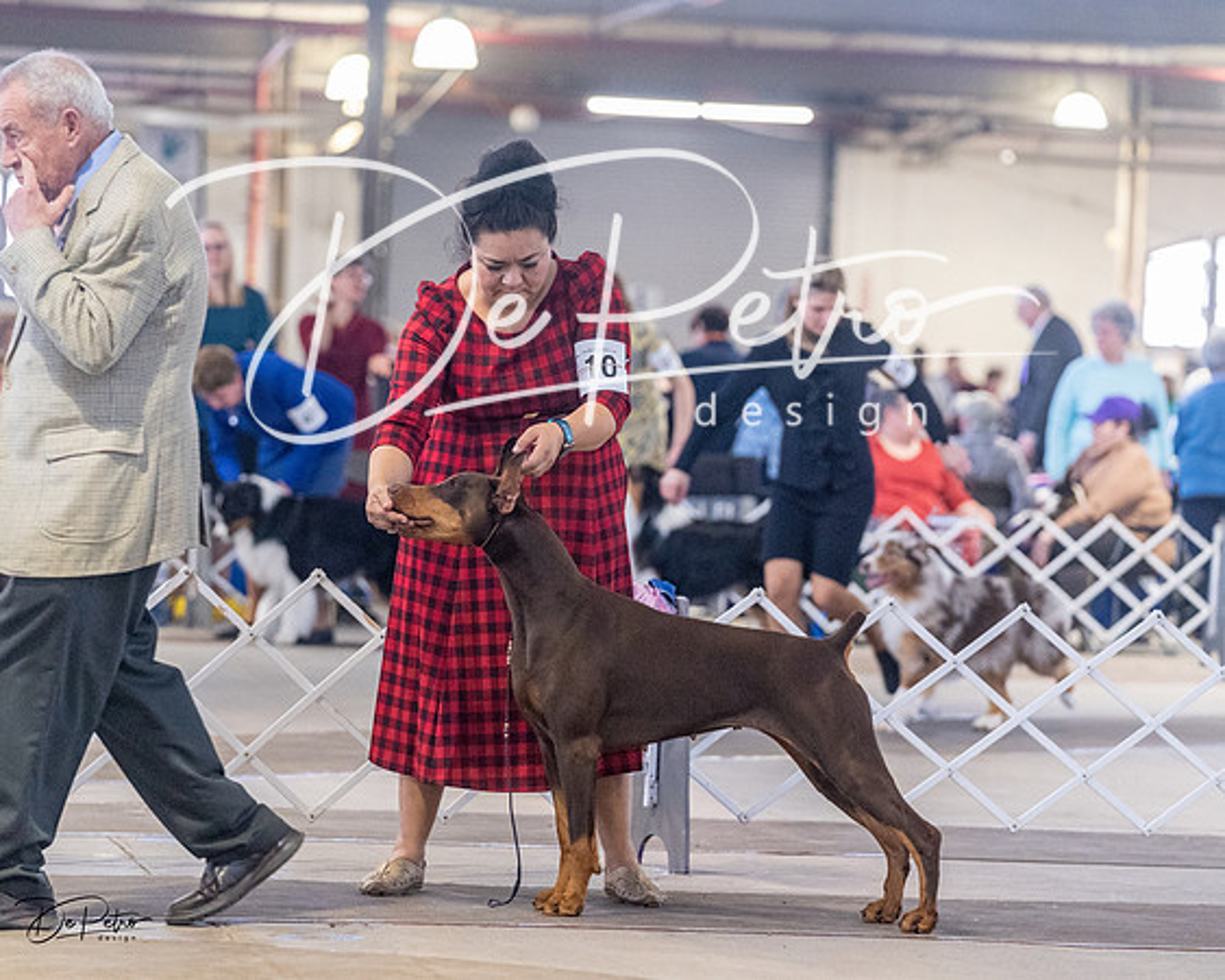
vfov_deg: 10.2
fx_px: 5469
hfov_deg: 12.8
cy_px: 490
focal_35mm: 151
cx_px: 612
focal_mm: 134
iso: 6400
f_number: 3.5
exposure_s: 1/320
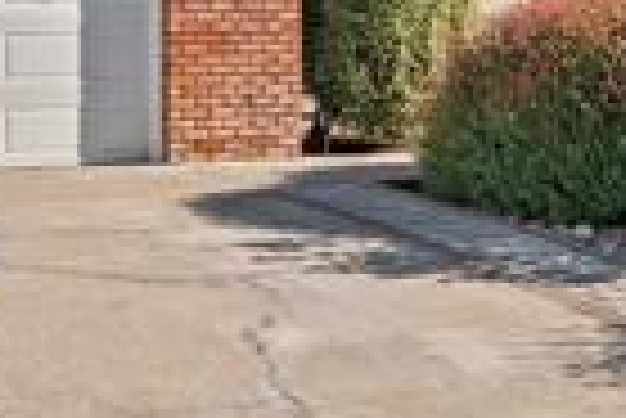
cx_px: 365
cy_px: 25
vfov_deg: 17.2
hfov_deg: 25.9
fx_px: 1358
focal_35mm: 78
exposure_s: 1/320
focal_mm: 17
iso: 100
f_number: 8
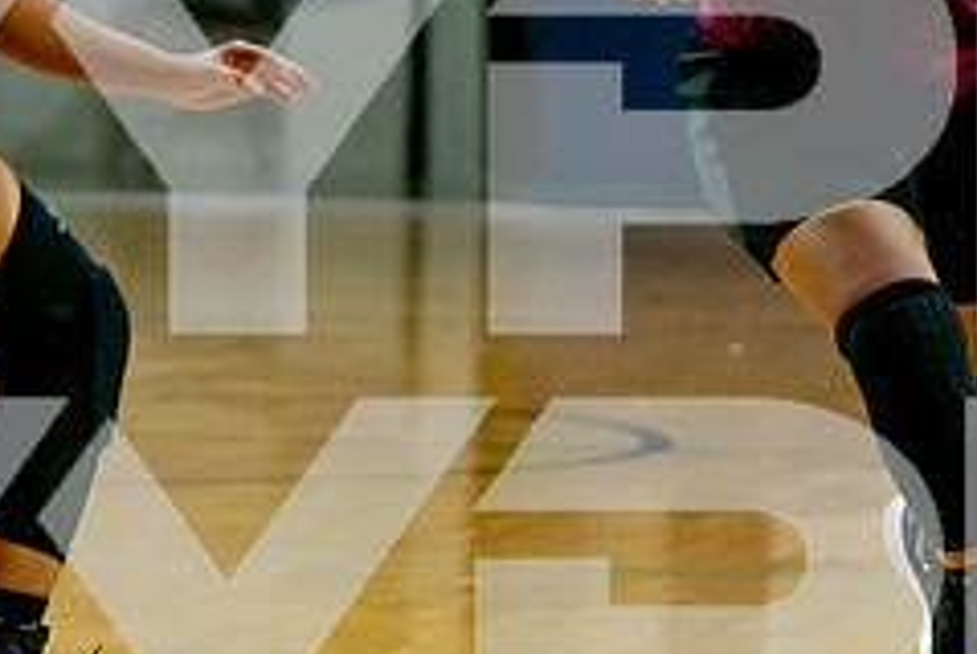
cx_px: 766
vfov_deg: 4.2
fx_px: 8994
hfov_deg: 6.2
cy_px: -125
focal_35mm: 331
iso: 4000
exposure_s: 1/1000
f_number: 2.8
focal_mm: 98
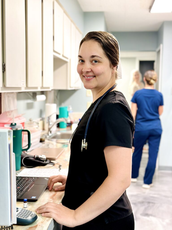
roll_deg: -0.4
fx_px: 318
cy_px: 115
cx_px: 86
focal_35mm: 48
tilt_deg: -5.8
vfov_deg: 39.7
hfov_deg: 30.3
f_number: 1.78
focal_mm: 6.86
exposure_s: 1/60
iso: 125
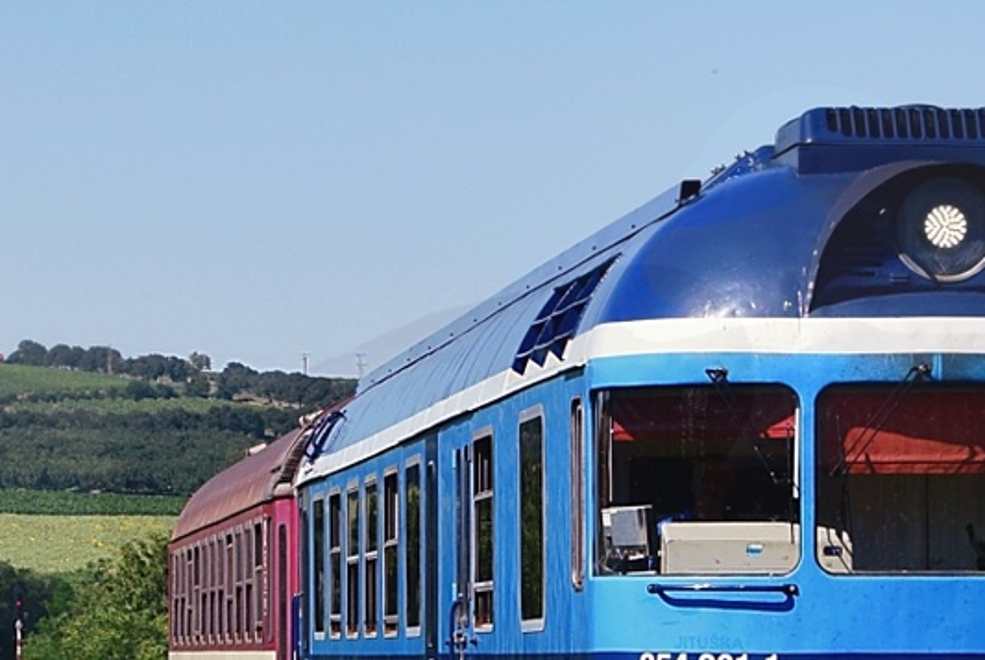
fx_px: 5918
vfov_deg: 6.4
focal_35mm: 216
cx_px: 479
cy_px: 298
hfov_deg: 9.5
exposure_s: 1/640
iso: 200
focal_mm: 40
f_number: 9
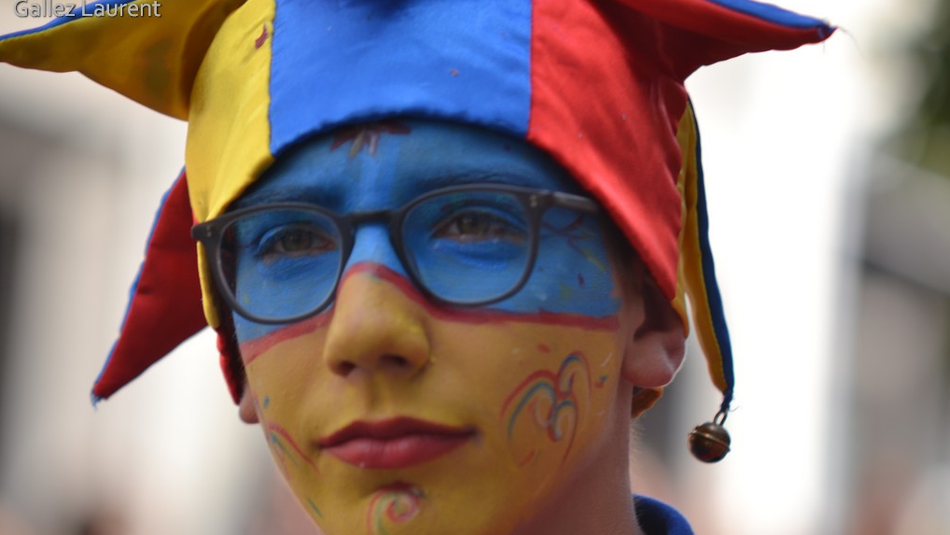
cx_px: 474
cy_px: 308
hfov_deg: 9.1
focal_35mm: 237
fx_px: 5971
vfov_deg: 5.1
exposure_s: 1/400
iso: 100
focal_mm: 150
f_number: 2.8
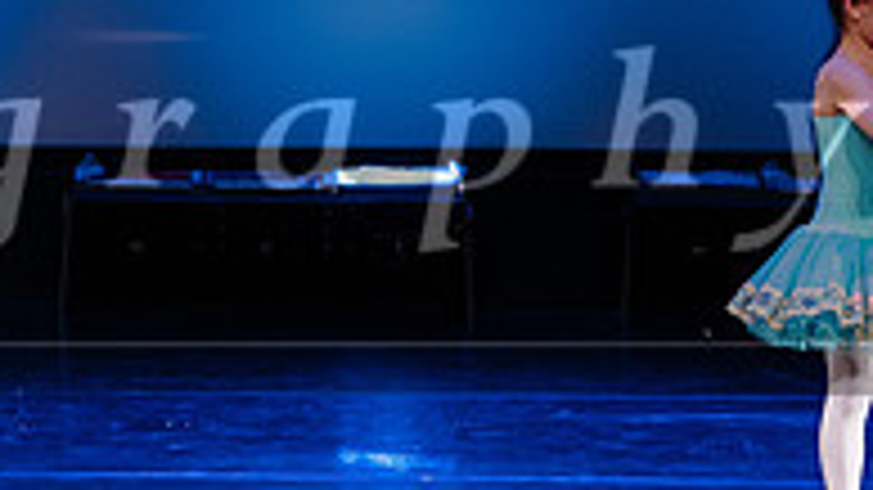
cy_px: -85
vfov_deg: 3.3
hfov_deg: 5.8
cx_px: -270
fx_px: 8586
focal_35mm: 371
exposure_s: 1/500
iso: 1250
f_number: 2.8
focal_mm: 100
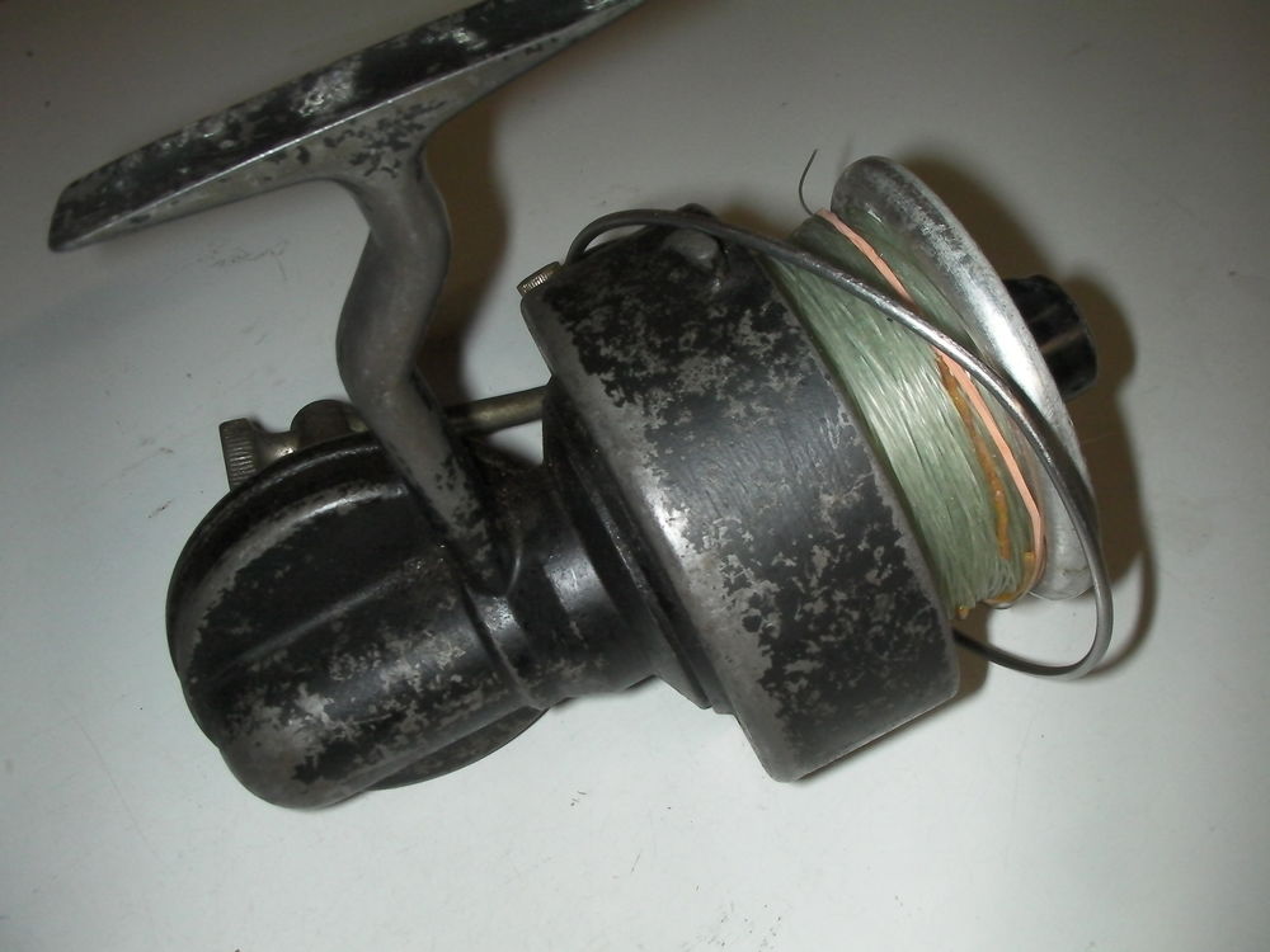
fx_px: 1394
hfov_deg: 49.0
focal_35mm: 38
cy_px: 476
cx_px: 635
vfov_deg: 37.7
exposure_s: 1/30
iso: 200
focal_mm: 6.3
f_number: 5.6
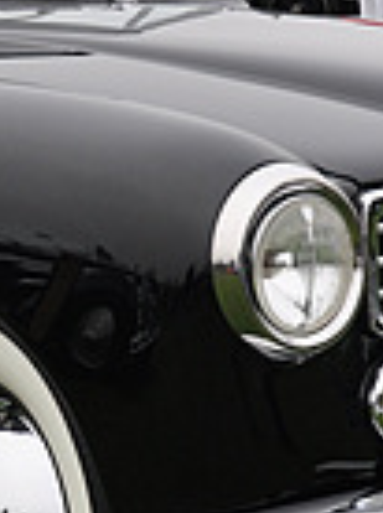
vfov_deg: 12.1
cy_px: 162
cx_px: 93
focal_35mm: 163
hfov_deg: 9.1
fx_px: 2412
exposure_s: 1/200
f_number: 7.1
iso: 400
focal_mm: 26
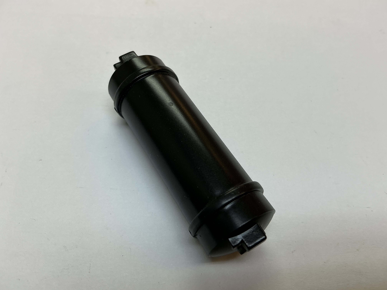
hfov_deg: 61.7
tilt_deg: -60.7
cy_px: 145
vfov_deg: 48.2
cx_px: 194
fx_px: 324
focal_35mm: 29
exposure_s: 1/120
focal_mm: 3
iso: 32
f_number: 1.8
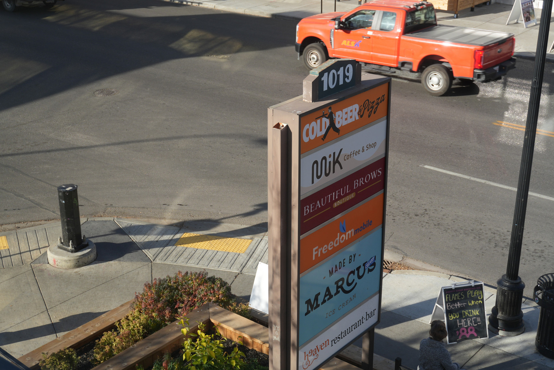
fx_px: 877
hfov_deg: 35.1
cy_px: 185
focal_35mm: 57
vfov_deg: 23.8
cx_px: 277
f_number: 5.6
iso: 100
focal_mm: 38
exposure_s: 1/160
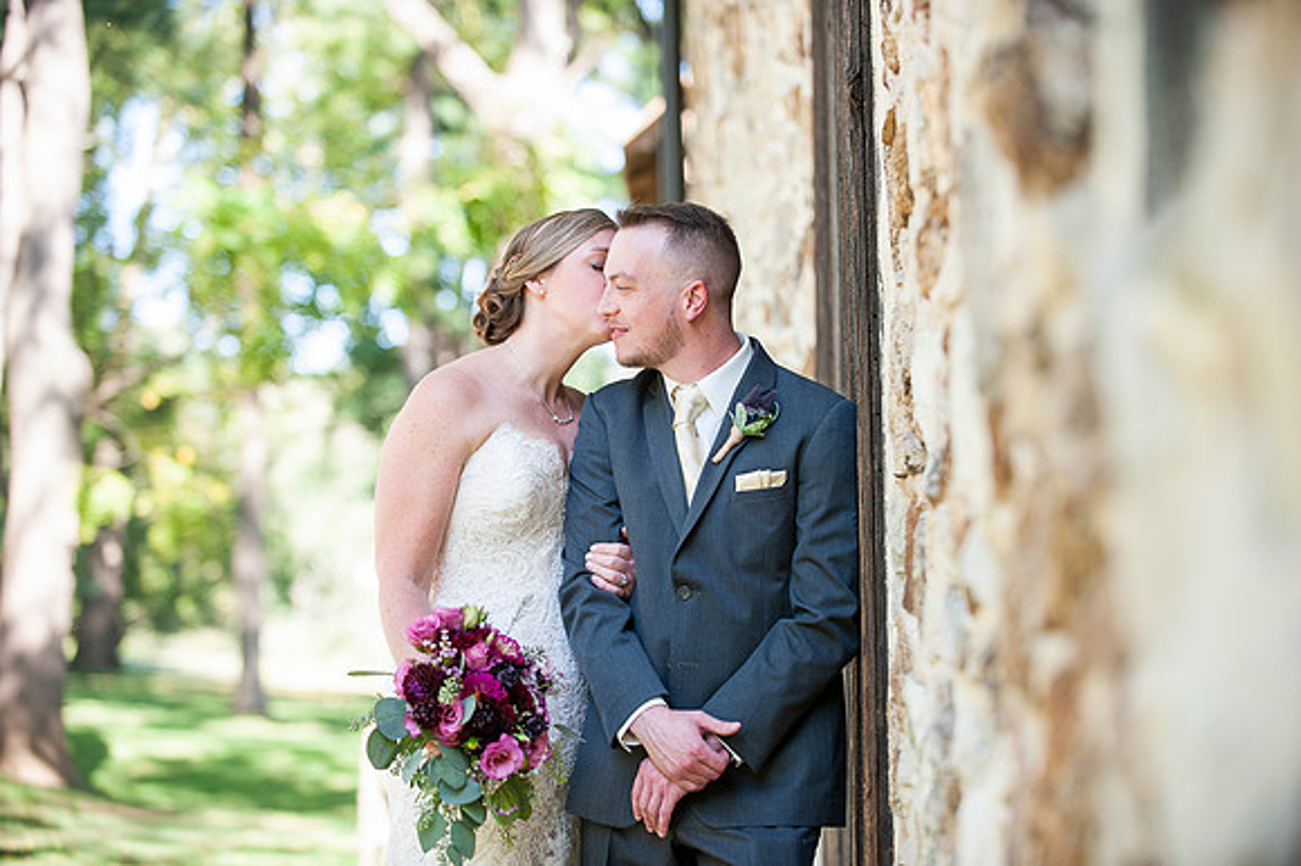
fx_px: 3539
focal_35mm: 98
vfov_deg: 13.9
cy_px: 433
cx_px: 650
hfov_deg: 20.8
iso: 400
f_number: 2.8
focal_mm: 98
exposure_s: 1/500
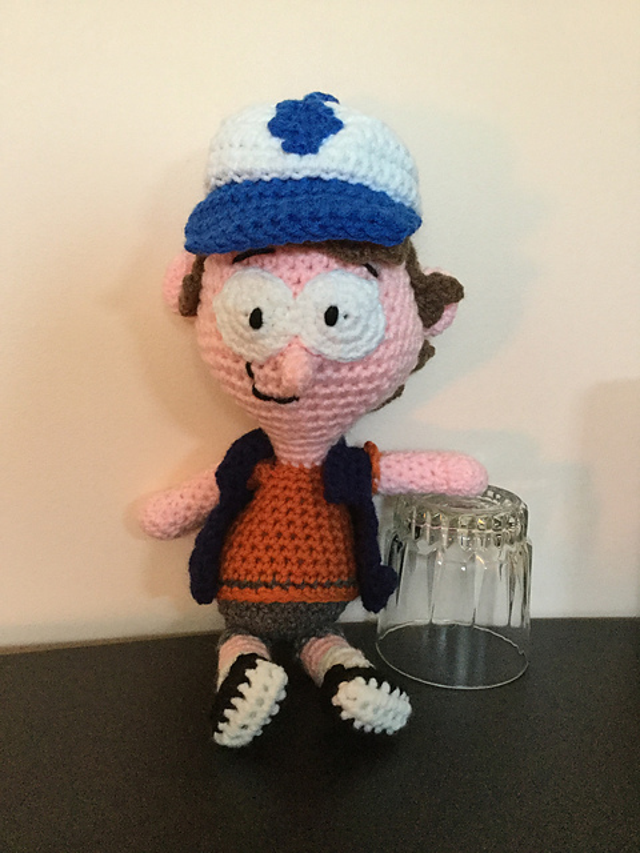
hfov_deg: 45.4
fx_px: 764
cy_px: 426
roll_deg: -0.7
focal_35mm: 31
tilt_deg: -11.1
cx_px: 320
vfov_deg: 58.4
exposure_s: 1/15
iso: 250
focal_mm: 3.3
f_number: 2.4
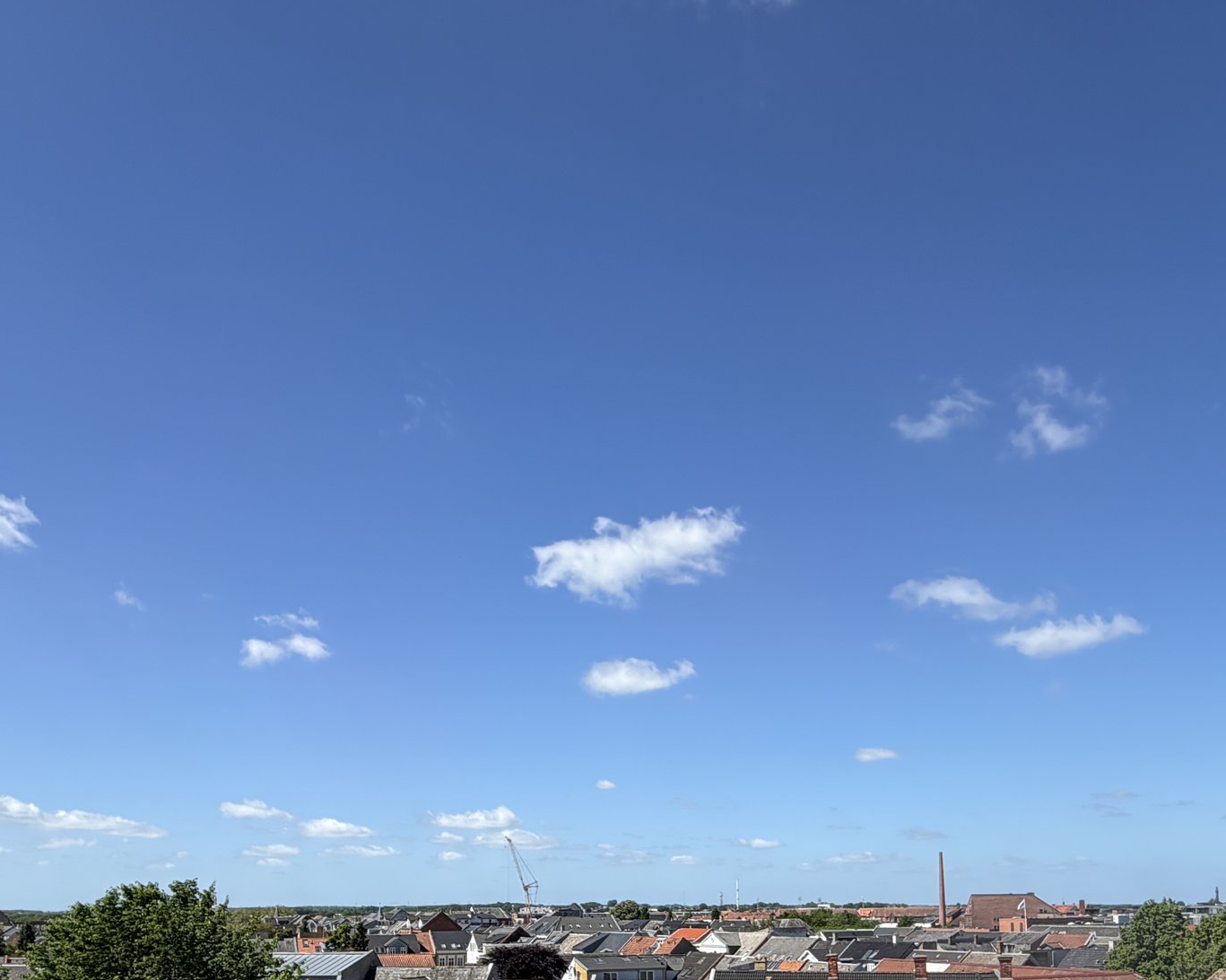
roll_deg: +0.9
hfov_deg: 58.7
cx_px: 648
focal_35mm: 30
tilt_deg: +4.3
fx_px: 1088
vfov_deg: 45.0
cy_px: 840
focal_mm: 2.22
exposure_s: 1/841
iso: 20
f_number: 2.2
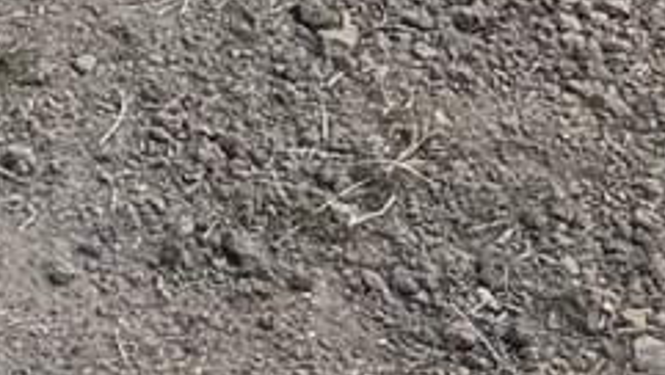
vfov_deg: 3.6
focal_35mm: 250
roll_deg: -0.7
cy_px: -2377
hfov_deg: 8.3
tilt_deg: +4.6
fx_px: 4412
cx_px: -588
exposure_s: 1/3584
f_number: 1.78
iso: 80
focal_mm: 6.76
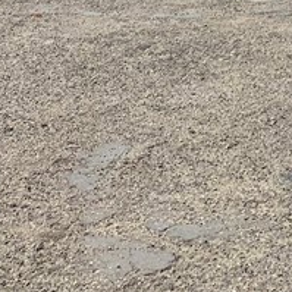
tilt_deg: +5.4
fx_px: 1126
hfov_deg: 13.8
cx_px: 453
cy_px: -207
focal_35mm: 118
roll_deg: -1.4
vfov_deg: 13.5
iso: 25
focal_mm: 4.25
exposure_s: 1/3289
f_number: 1.8
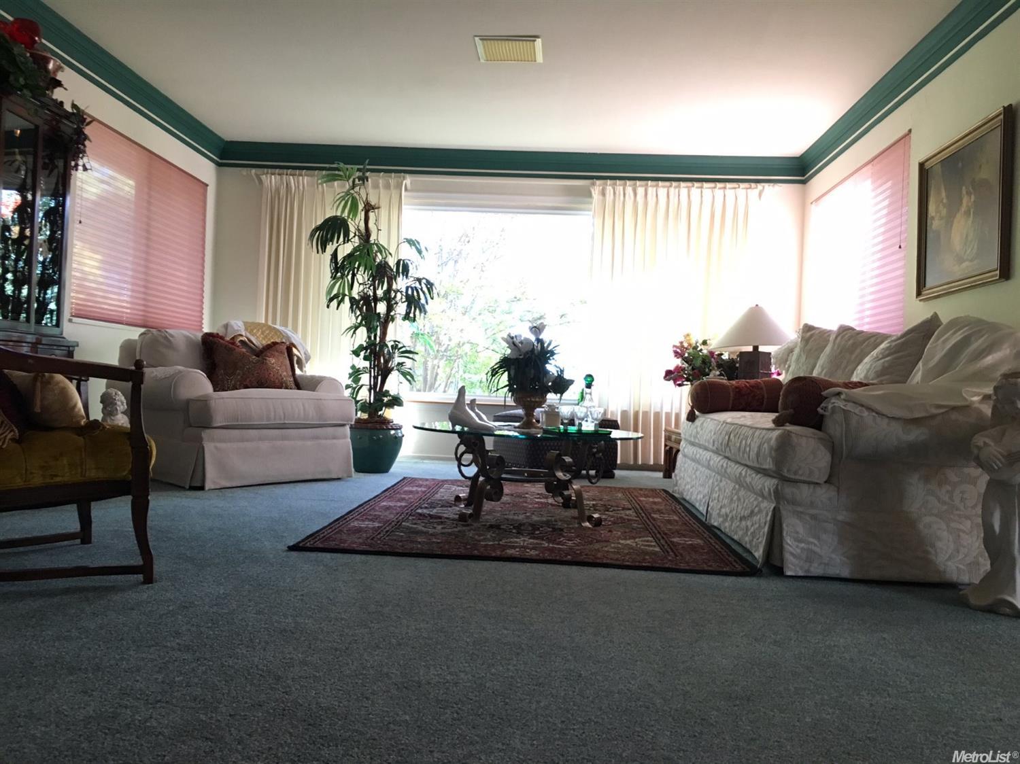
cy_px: 382
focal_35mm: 29
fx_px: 854
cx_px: 510
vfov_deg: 48.2
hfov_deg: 61.7
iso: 160
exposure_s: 1/30
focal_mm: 4.15
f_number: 2.2
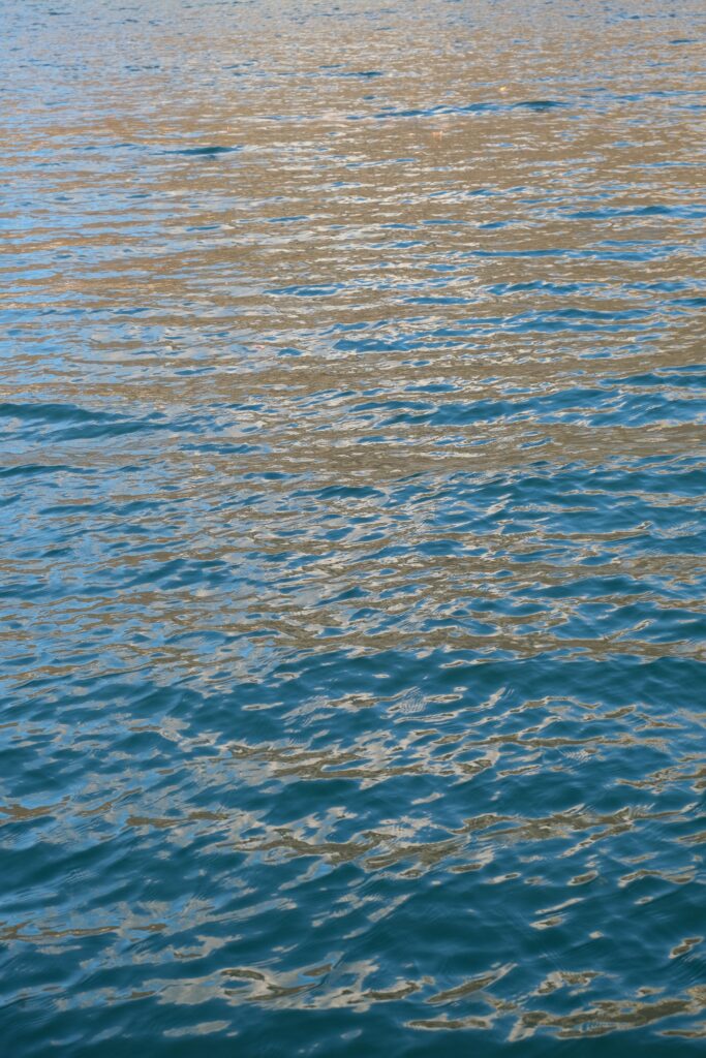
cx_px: 353
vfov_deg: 29.7
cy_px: 529
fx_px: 2000
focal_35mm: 68
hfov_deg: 20.0
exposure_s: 1/160
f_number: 5.6
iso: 320
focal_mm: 45
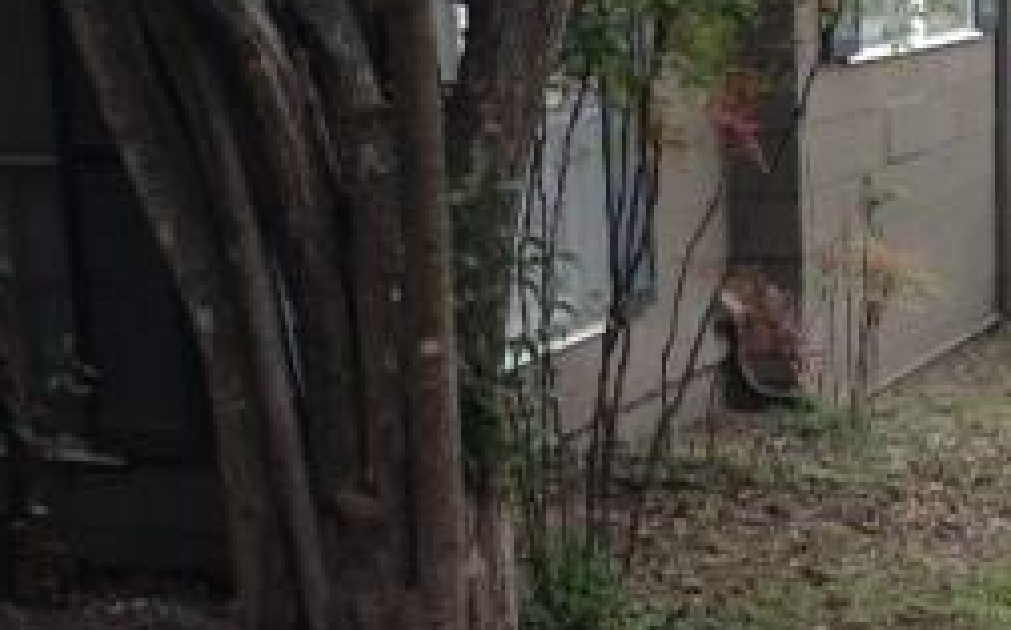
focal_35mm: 89
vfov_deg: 14.6
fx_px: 2450
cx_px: 694
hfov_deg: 23.2
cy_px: 461
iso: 50
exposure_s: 1/120
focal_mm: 4.12
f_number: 2.4
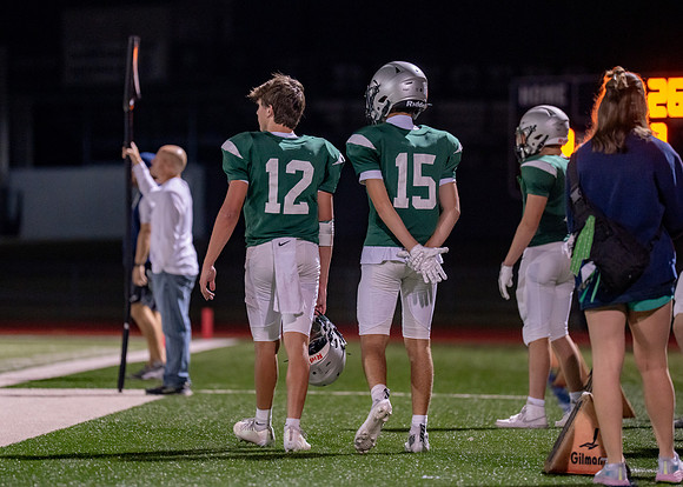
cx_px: 330
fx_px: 4803
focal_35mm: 248
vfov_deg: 5.8
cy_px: 220
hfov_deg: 8.1
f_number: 2.8
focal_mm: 200
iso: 2500
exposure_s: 1/250
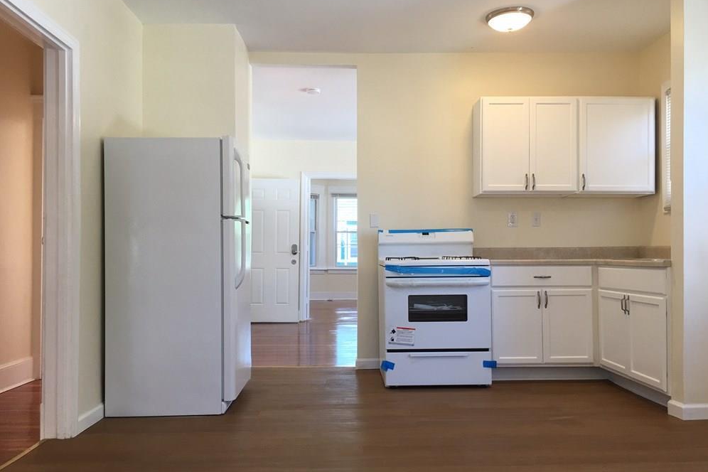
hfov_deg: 60.3
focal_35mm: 31
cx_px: 352
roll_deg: -0.9
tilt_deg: +1.0
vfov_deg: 42.3
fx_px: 610
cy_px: 251
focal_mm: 4.15
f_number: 2.2
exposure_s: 1/40
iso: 25
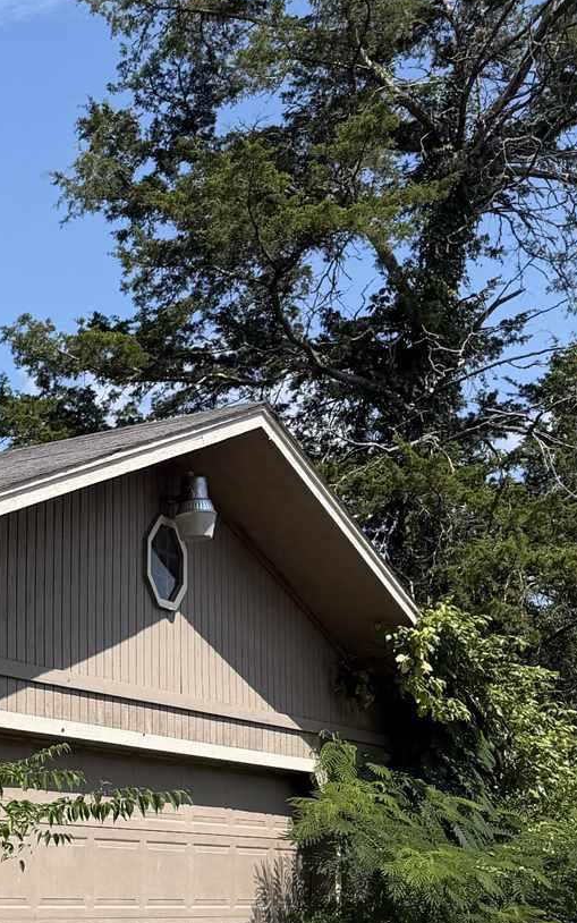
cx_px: -387
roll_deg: +0.1
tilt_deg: +1.4
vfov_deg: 27.6
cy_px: 821
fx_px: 1811
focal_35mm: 72
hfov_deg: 16.0
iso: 80
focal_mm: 6.76
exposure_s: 1/3279
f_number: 1.78
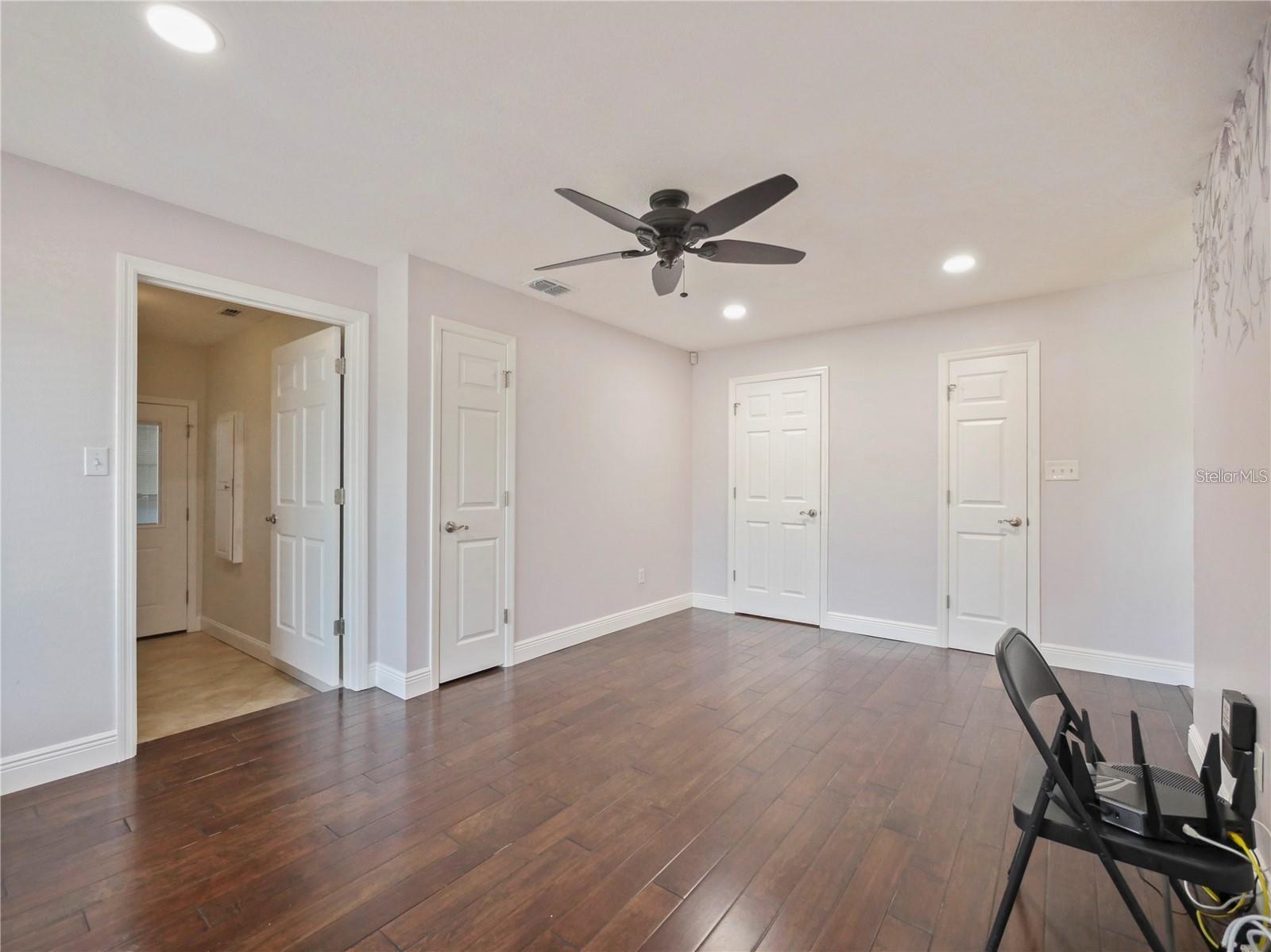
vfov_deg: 85.6
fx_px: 514
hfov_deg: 102.1
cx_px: 636
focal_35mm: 14
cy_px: 476
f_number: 4
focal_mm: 7
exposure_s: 1/60
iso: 1600
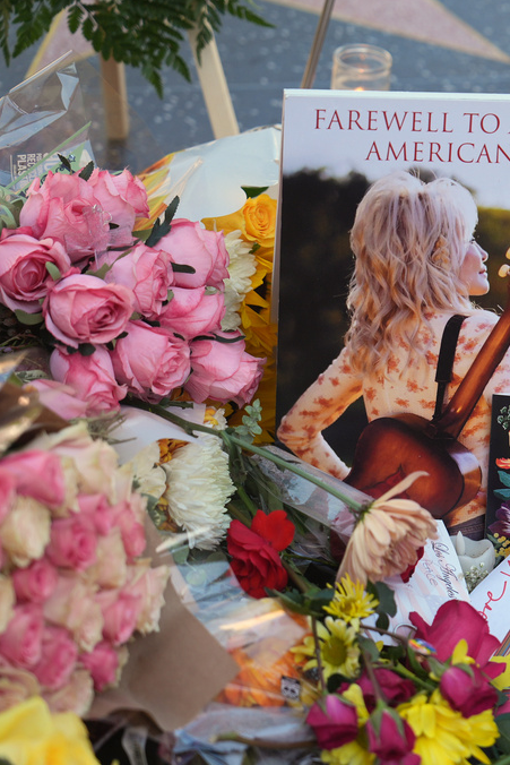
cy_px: 381
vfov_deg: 19.3
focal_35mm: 106
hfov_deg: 12.7
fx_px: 2251
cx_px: 555
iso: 320
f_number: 2.8
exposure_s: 1/2000
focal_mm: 70
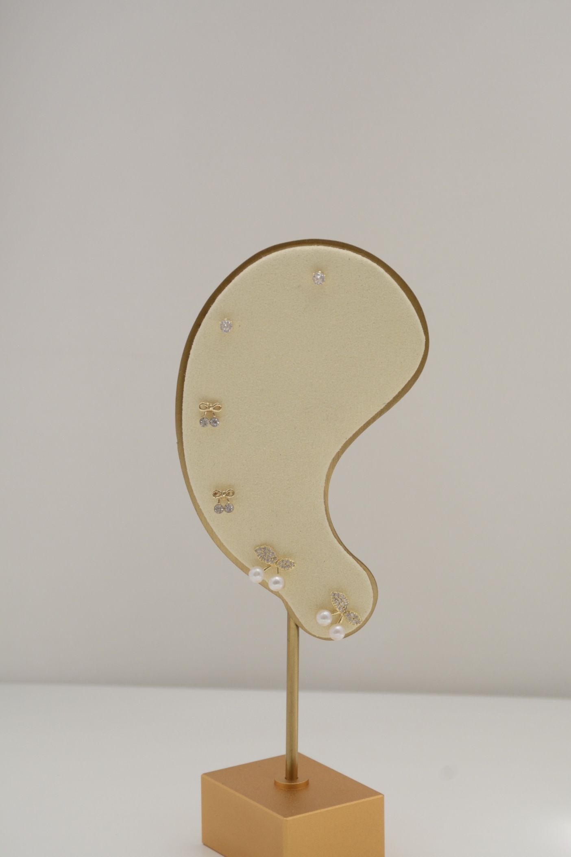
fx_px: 2499
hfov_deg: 13.0
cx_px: 286
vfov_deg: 19.5
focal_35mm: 105
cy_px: 428
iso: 500
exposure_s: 1/1600
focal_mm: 70
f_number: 10
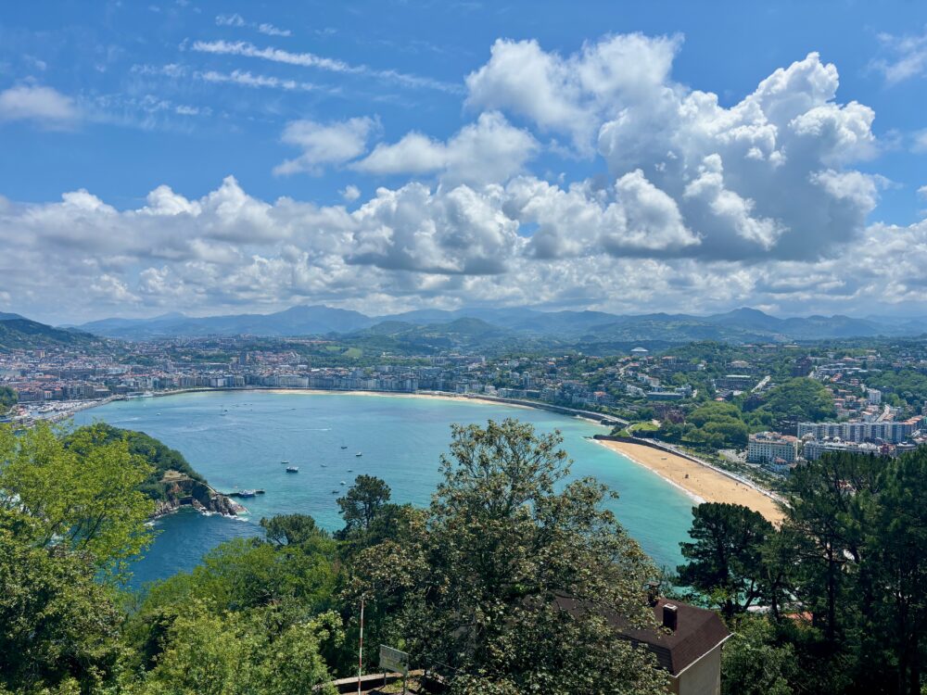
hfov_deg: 67.3
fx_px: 696
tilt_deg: -1.8
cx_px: 464
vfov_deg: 53.1
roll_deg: -0.2
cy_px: 348
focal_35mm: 26
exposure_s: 1/6329
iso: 50
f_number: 1.6
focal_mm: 5.96
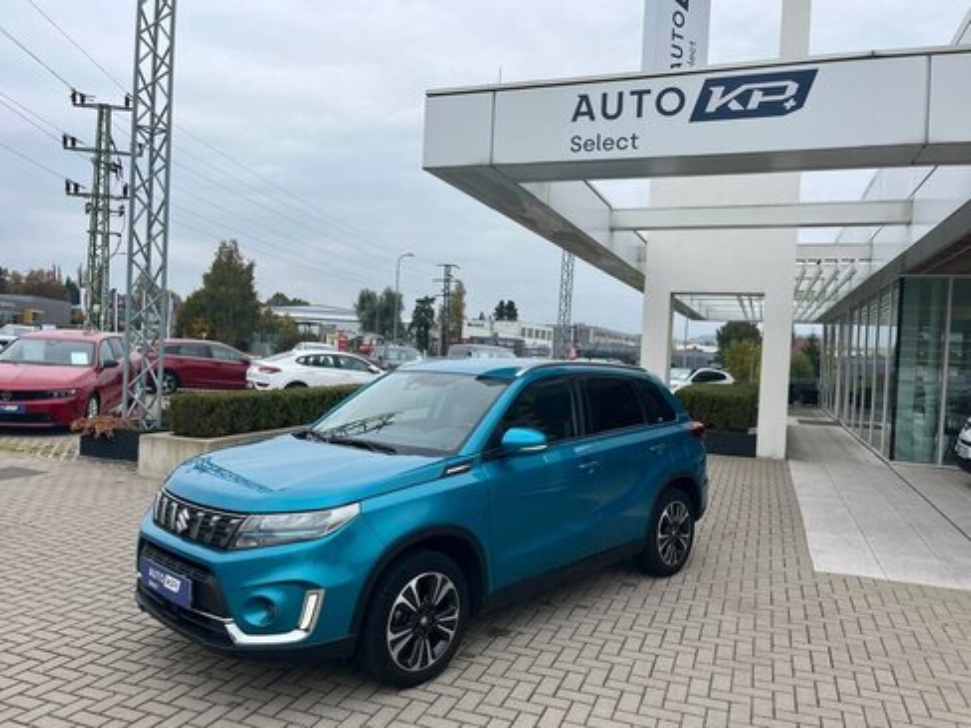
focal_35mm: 26
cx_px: 486
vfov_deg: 53.1
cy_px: 364
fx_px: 729
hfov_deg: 67.3
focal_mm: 5.1
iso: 50
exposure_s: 1/1046
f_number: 1.6
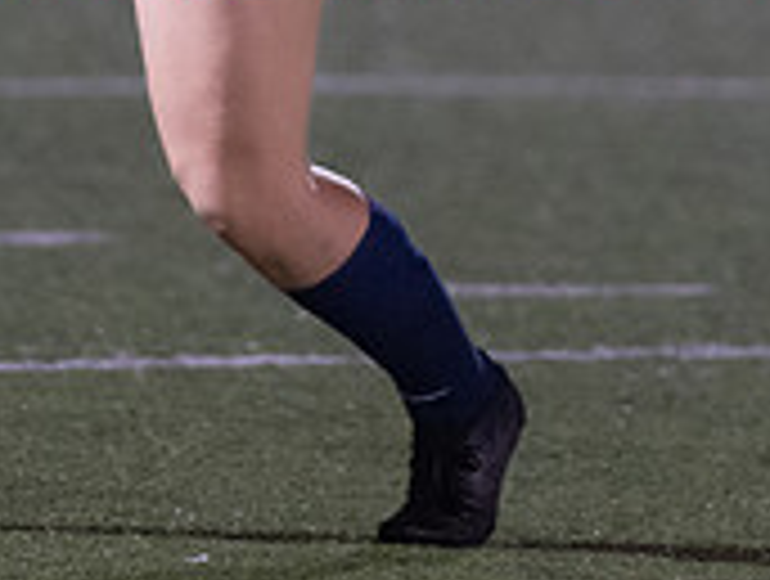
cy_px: -280
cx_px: 202
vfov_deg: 1.4
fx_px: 23784
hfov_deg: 1.9
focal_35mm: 1067
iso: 4000
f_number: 2.8
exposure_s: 1/1000
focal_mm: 200
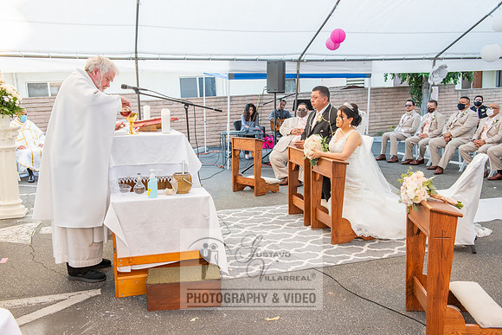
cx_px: 251
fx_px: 488
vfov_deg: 37.9
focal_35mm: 35
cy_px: 168
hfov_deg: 54.4
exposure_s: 1/125
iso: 800
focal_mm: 35
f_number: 6.3
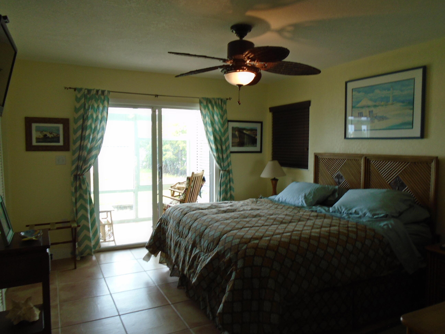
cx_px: 222
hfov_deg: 67.3
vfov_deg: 53.1
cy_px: 167
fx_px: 334
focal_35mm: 26
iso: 100
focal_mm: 4.6
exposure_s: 1/30
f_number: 3.2
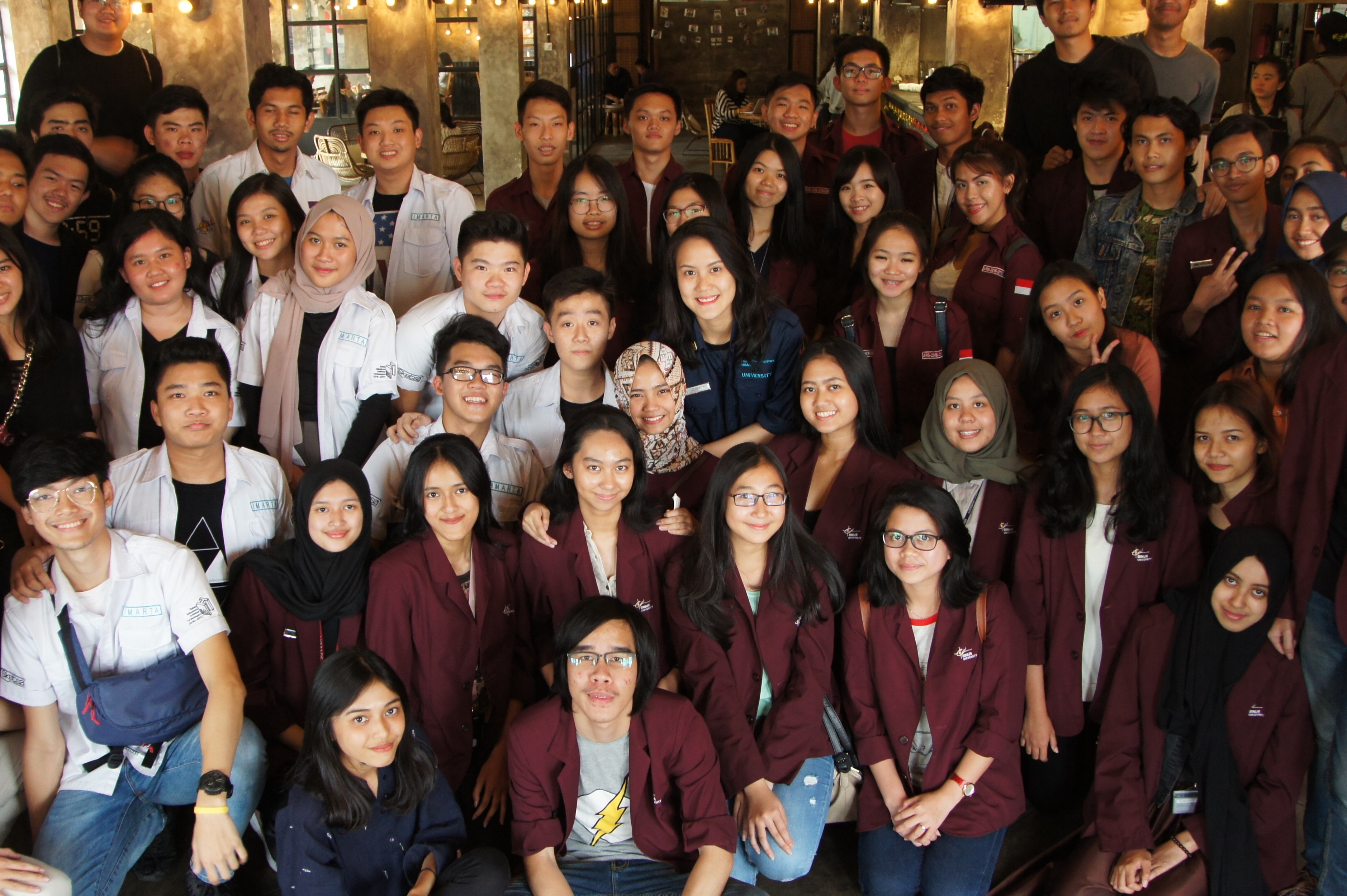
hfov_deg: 57.2
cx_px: 631
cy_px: 415
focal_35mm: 33
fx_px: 1234
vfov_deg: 39.9
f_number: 3.5
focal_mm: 18
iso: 800
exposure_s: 1/30
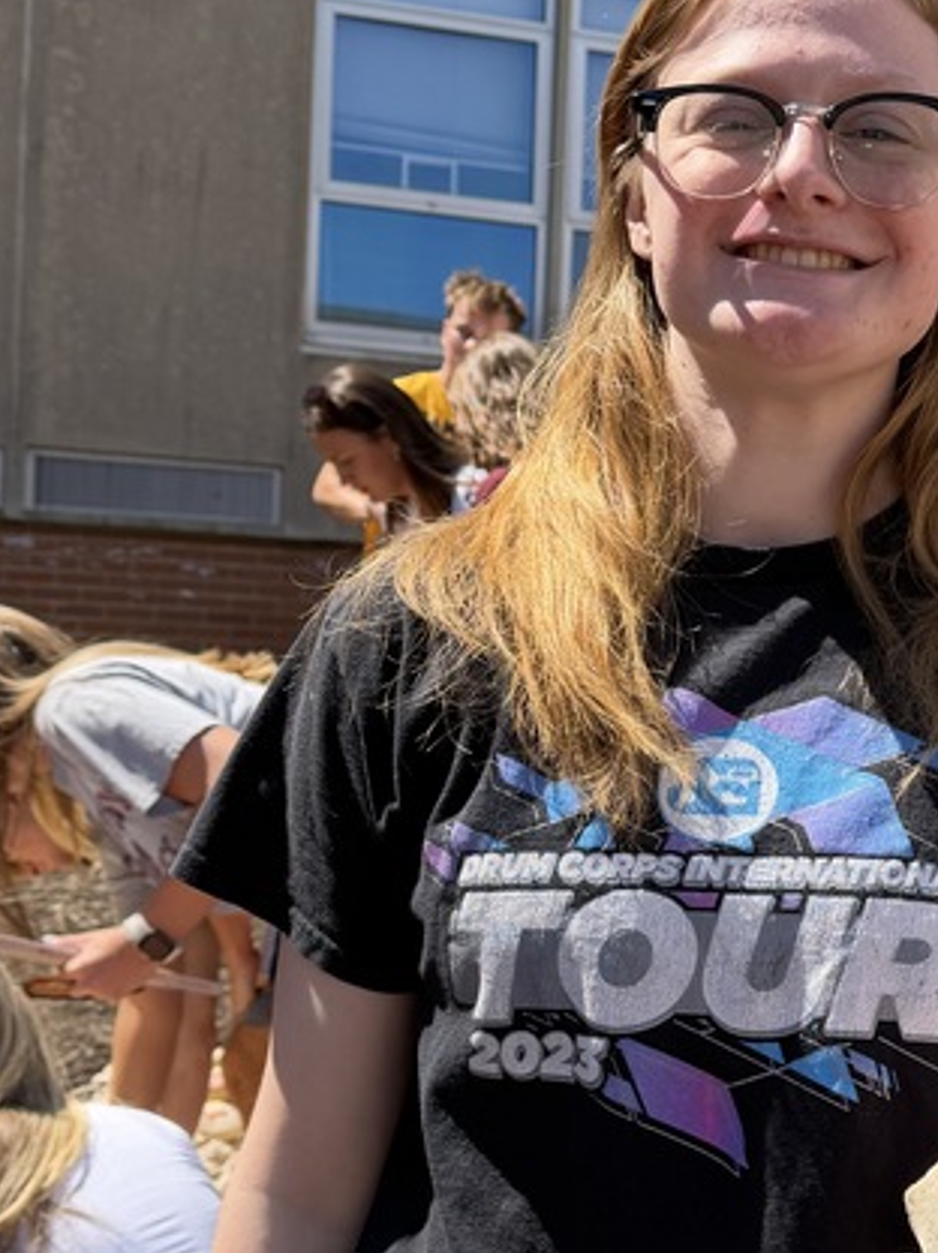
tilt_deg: -2.6
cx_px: 824
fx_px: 2135
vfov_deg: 32.7
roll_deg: -2.6
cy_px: 727
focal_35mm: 59
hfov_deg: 24.2
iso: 80
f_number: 1.78
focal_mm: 6.76
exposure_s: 1/2169
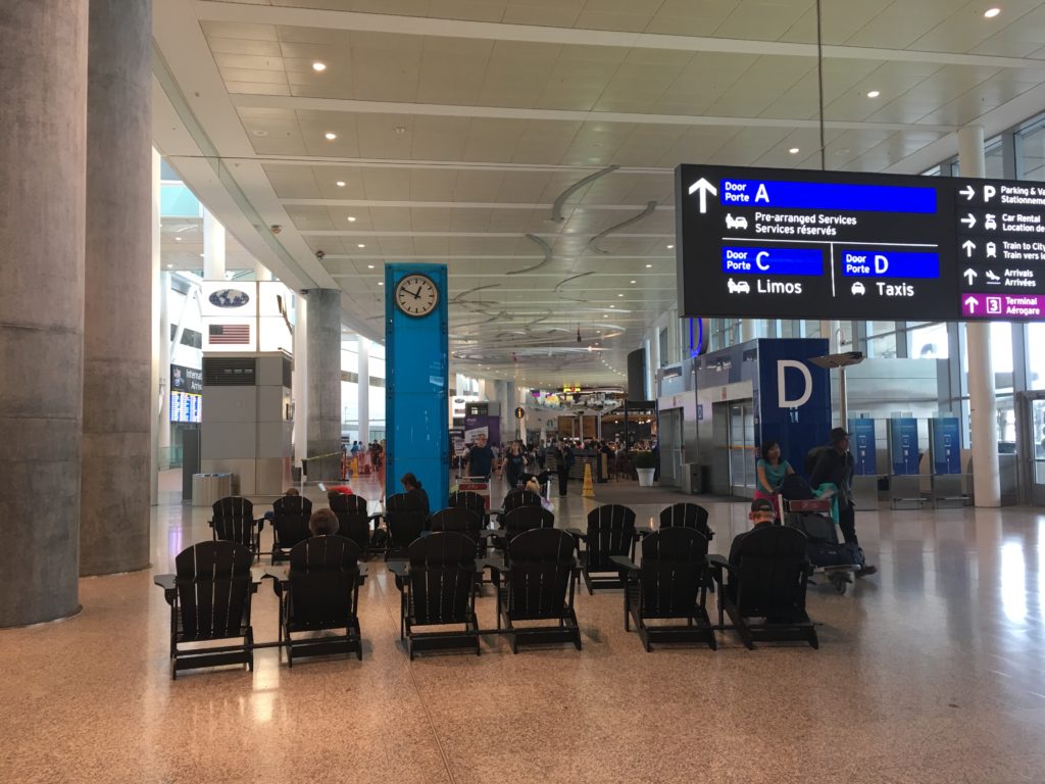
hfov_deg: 61.7
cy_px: 392
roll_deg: +0.4
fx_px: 875
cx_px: 522
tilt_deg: +4.6
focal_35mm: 29
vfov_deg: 48.2
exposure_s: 1/17
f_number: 2.2
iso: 40
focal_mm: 4.15
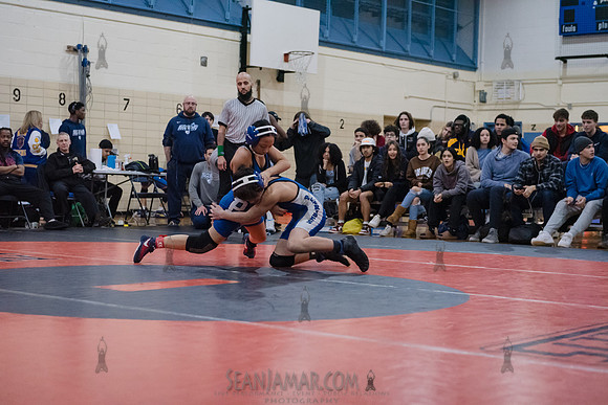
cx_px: 304
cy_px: 202
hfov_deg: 30.5
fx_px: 1115
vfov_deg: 20.6
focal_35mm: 66
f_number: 3.2
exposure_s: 1/320
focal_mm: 66
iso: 8000
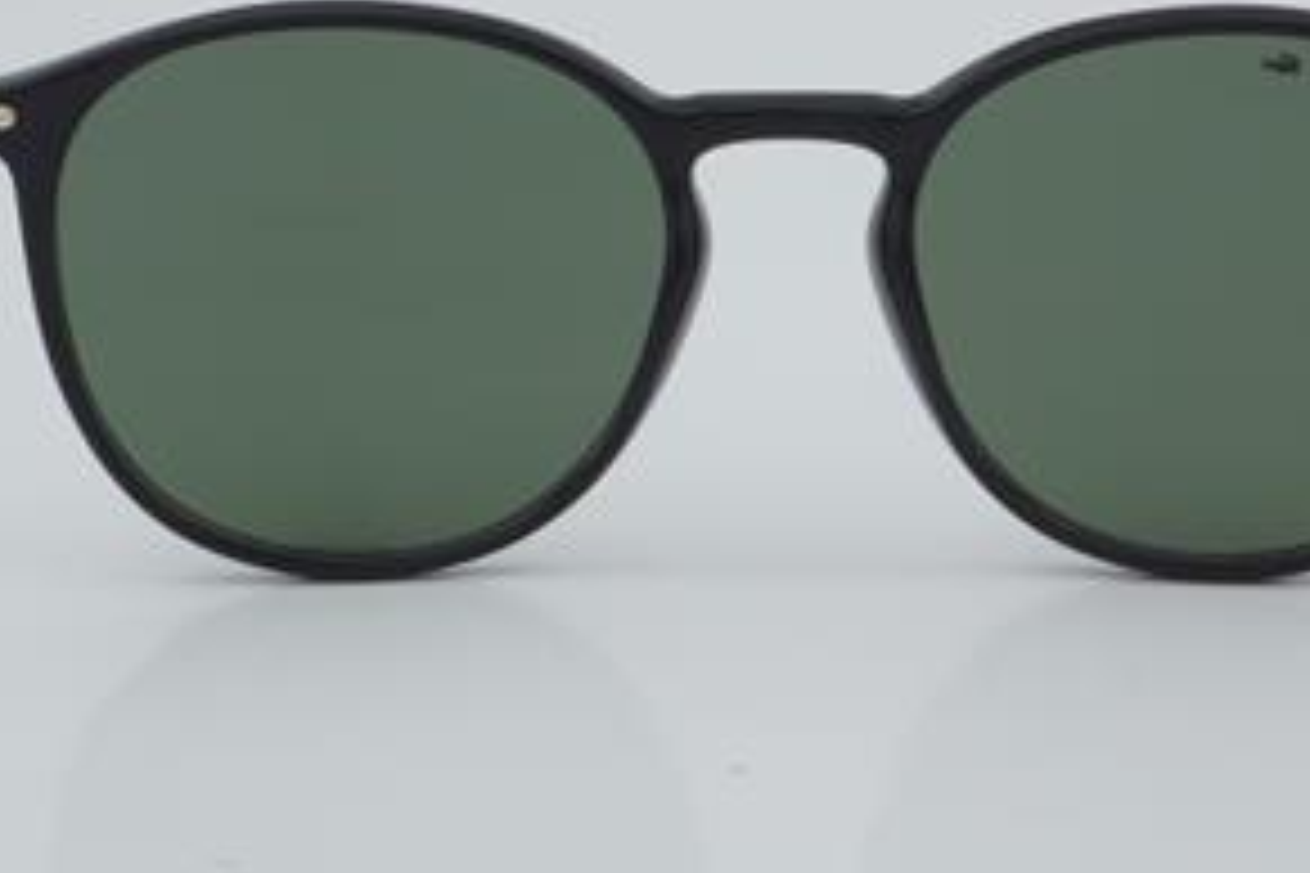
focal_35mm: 103
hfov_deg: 19.8
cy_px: 288
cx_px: 792
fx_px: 3748
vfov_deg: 13.3
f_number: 29
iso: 100
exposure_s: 1/4
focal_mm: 50
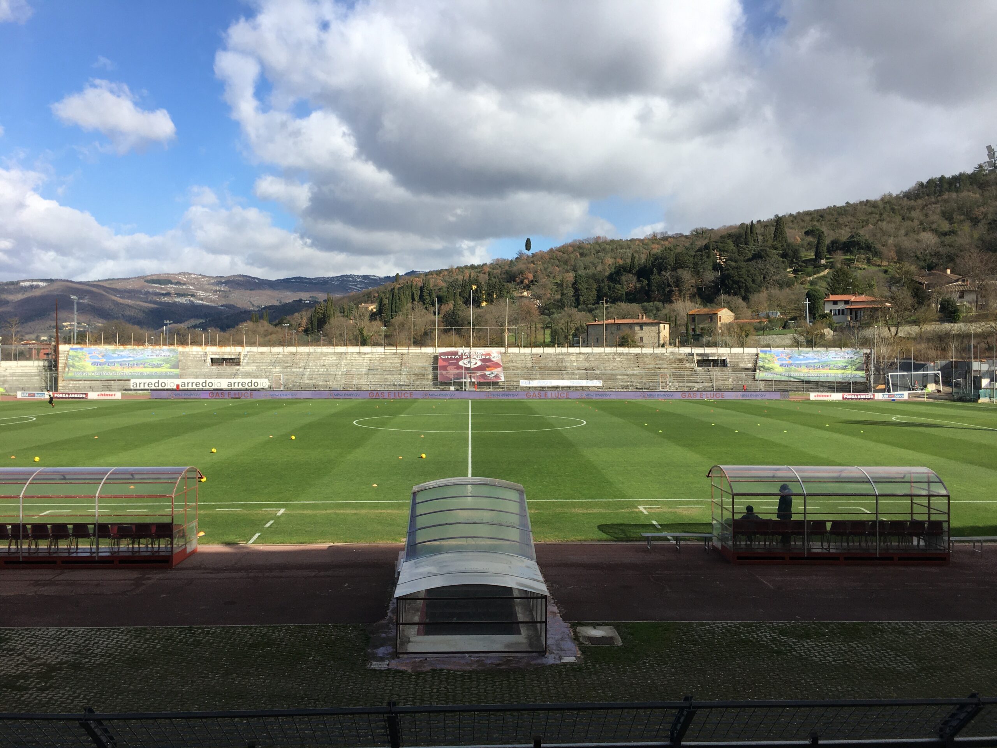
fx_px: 835
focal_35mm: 29
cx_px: 498
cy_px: 374
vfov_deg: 48.2
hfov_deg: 61.7
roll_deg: -1.5
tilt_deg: -1.4
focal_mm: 4.15
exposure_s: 1/1304
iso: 25
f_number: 2.2
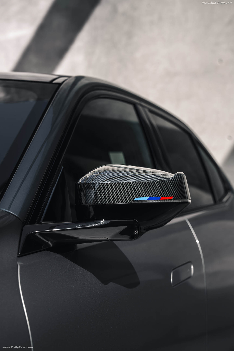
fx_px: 682
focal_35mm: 70
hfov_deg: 19.5
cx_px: 117
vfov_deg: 28.8
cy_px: 176
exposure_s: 1/80
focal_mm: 70
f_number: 5
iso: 50
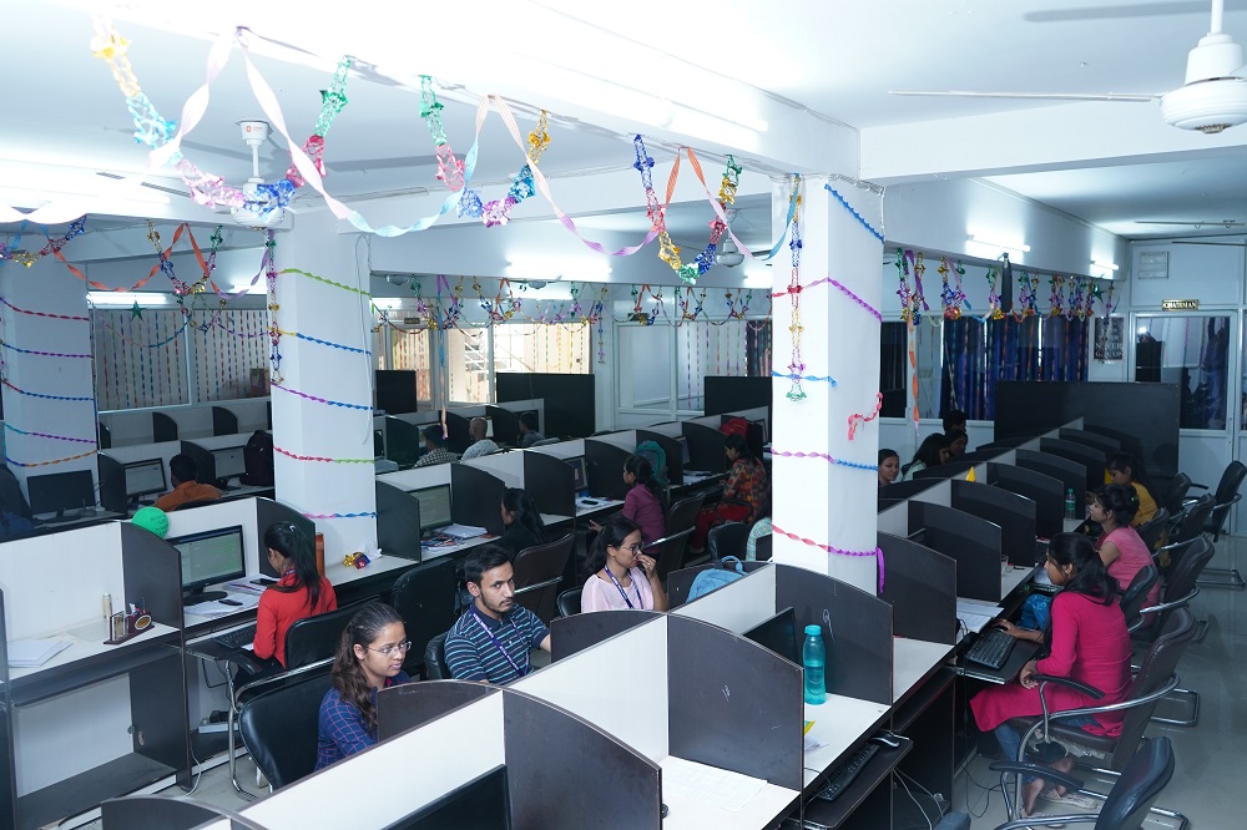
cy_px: 415
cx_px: 624
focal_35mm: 28
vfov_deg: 46.4
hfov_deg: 65.5
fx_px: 970
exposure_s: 1/125
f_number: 3.5
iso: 1000
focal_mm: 28
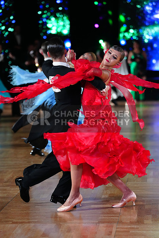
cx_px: 80
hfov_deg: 11.0
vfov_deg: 16.4
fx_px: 828
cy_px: 119
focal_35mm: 125
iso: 3200
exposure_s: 1/400
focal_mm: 125
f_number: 2.8
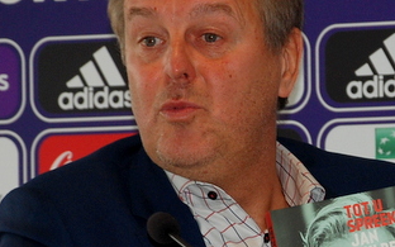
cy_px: 225
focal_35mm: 300
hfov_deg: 7.0
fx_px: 3231
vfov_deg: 4.4
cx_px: 370
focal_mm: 85
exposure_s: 1/60
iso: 320
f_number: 5.6
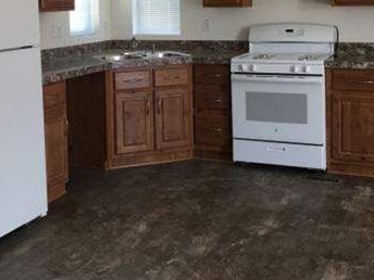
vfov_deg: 26.4
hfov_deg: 35.5
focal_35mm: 54
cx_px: 170
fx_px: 583
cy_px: 47
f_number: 2.2
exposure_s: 1/40
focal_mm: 4.15
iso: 25
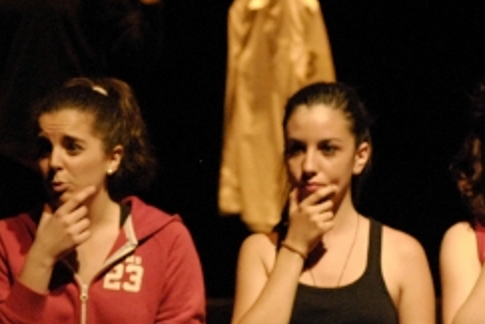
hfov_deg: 5.5
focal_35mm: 376
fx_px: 5069
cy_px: 216
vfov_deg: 3.7
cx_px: 255
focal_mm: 95
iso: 1600
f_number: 2.8
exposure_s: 1/60
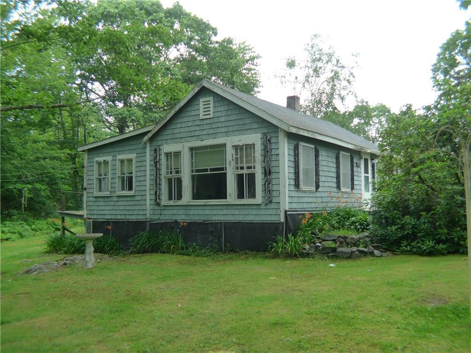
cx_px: 236
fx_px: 558
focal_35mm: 41
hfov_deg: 45.8
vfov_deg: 35.1
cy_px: 176
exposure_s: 1/125
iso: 125
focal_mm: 8.8
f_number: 2.5
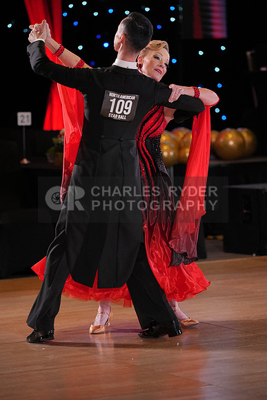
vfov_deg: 10.8
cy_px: 200
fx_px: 2123
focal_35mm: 191
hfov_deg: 7.2
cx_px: 134
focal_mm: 191
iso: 1600
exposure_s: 1/500
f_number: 4
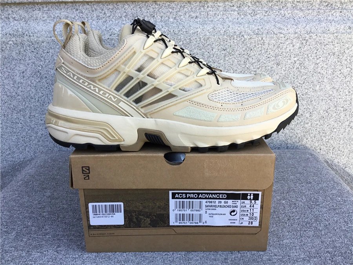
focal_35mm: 31
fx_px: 316
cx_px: 176
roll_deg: +1.7
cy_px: 132
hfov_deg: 58.4
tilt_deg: -18.9
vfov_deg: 45.4
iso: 25
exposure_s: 1/153
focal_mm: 3.3
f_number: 2.4
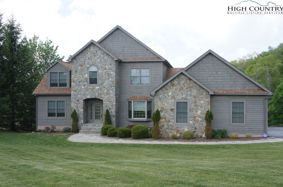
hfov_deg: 48.5
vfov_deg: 33.3
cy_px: 96
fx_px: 314
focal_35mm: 40
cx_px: 139
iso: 200
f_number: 8
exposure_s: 1/160
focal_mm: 26
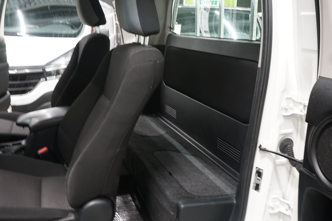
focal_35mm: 34
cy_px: 110
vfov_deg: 38.9
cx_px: 166
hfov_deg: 55.8
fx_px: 314
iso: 800
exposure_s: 1
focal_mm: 34
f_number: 18
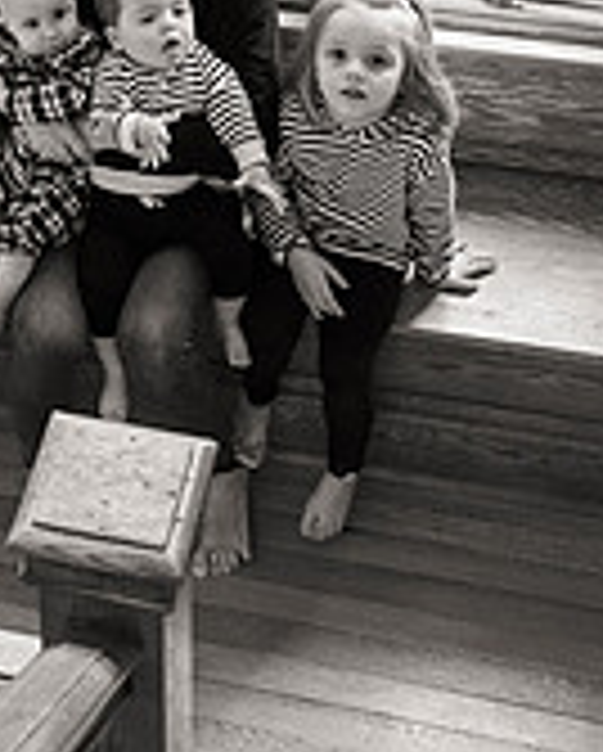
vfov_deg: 19.3
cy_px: -248
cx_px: 99
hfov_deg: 16.8
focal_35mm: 91
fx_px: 2026
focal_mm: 36
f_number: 3.5
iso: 2000
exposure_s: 1/80
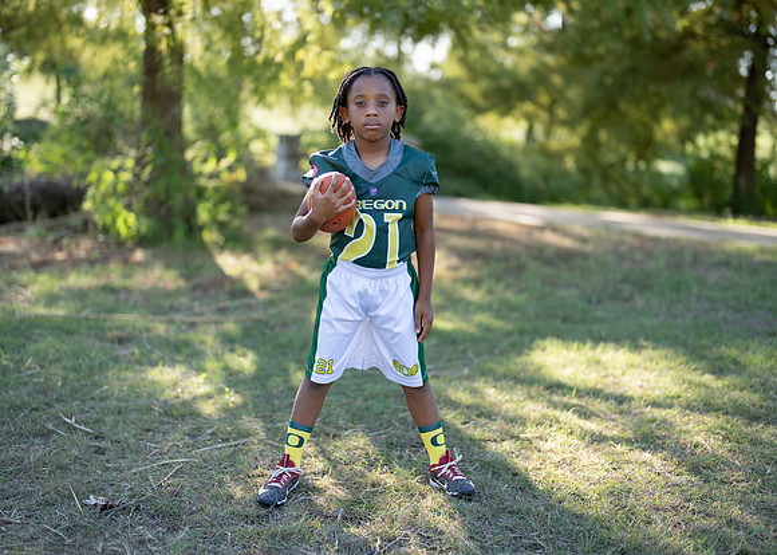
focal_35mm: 52
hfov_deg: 37.2
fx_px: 1156
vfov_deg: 27.0
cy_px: 278
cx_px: 388
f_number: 1.2
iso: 100
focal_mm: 50
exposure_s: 1/1250
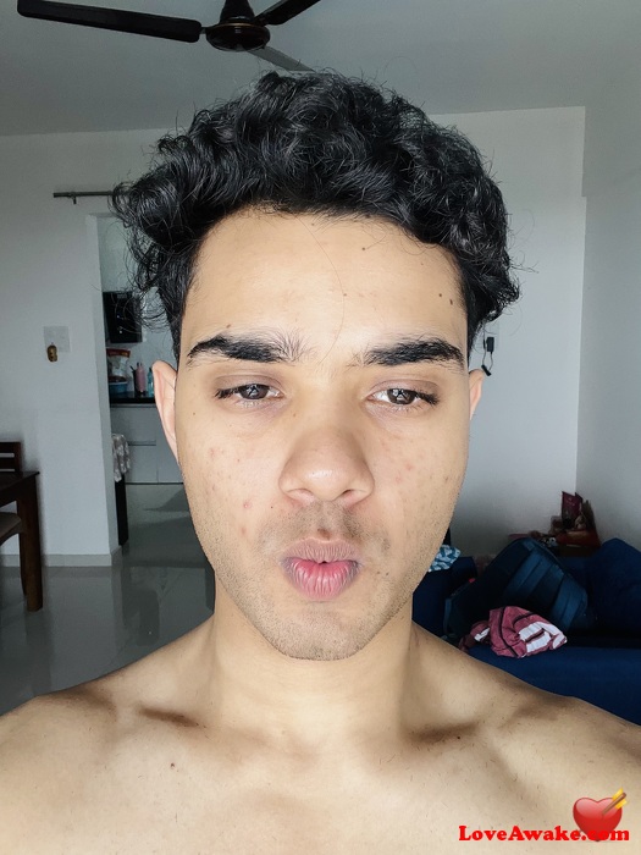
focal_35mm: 30
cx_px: 320
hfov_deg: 46.8
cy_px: 428
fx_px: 741
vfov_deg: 60.0
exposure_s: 1/120
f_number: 2.2
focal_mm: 2.71
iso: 100
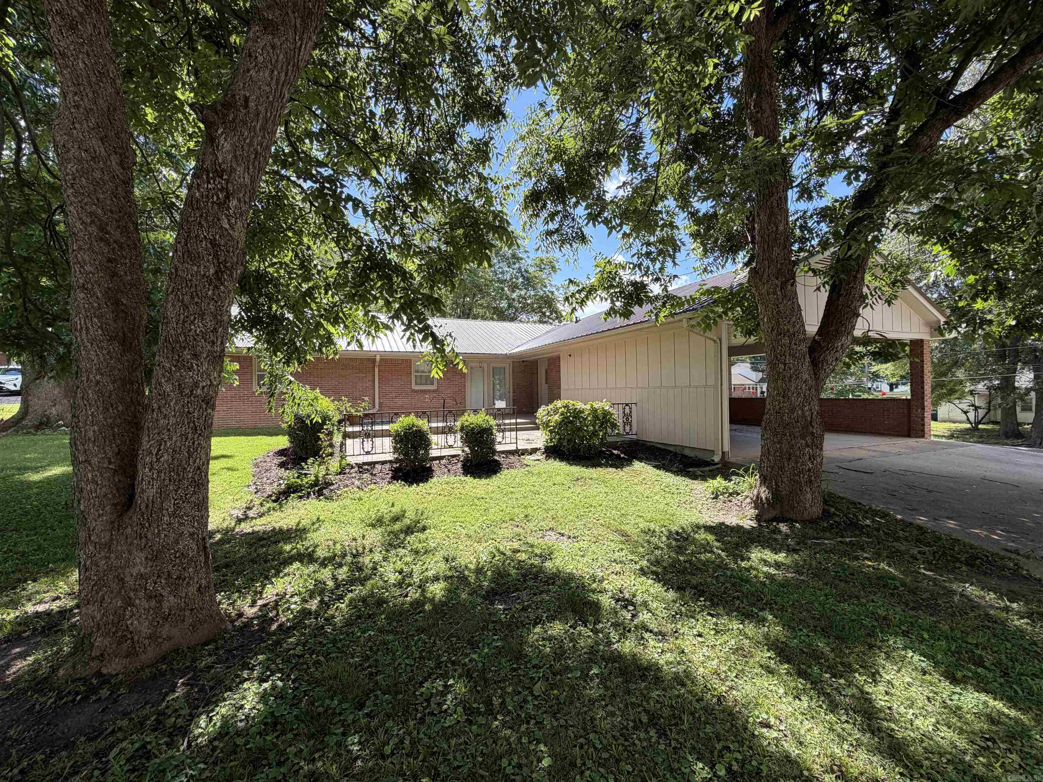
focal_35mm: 14
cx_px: 522
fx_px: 422
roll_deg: +1.0
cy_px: 391
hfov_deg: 102.1
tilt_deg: -0.9
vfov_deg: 85.7
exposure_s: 1/502
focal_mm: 2.22
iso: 50
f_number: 2.2
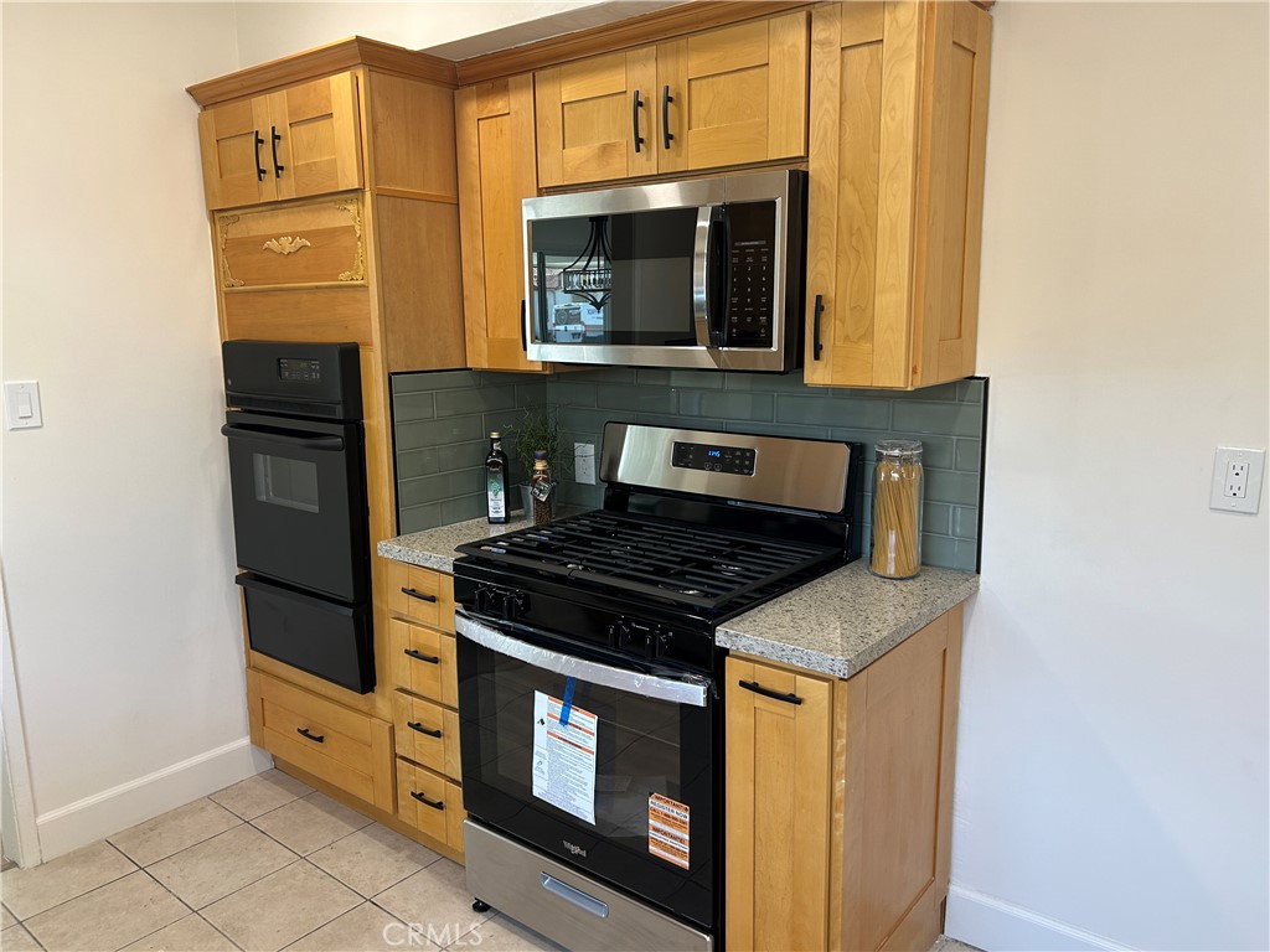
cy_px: 476
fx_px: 954
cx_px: 635
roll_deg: +0.9
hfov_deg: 67.3
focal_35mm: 26
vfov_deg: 53.1
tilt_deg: -10.3
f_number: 1.5
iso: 100
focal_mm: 5.7
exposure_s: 1/120
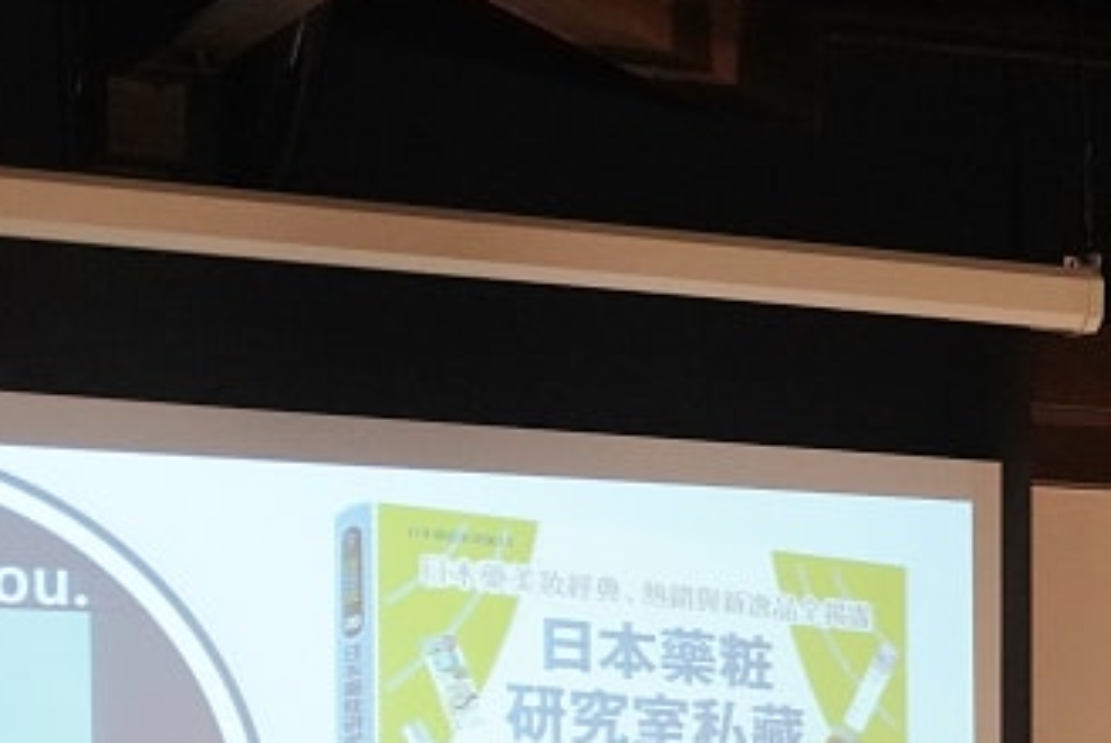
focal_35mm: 153
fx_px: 4726
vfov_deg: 8.7
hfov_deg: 13.3
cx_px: 1030
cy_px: 1165
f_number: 2.8
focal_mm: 42
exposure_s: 1/160
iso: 4000
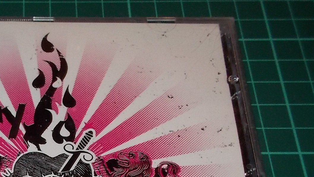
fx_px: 566
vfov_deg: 16.8
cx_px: 19
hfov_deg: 29.4
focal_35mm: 68
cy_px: 221
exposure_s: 1/30
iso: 200
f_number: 3.3
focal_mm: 4.1
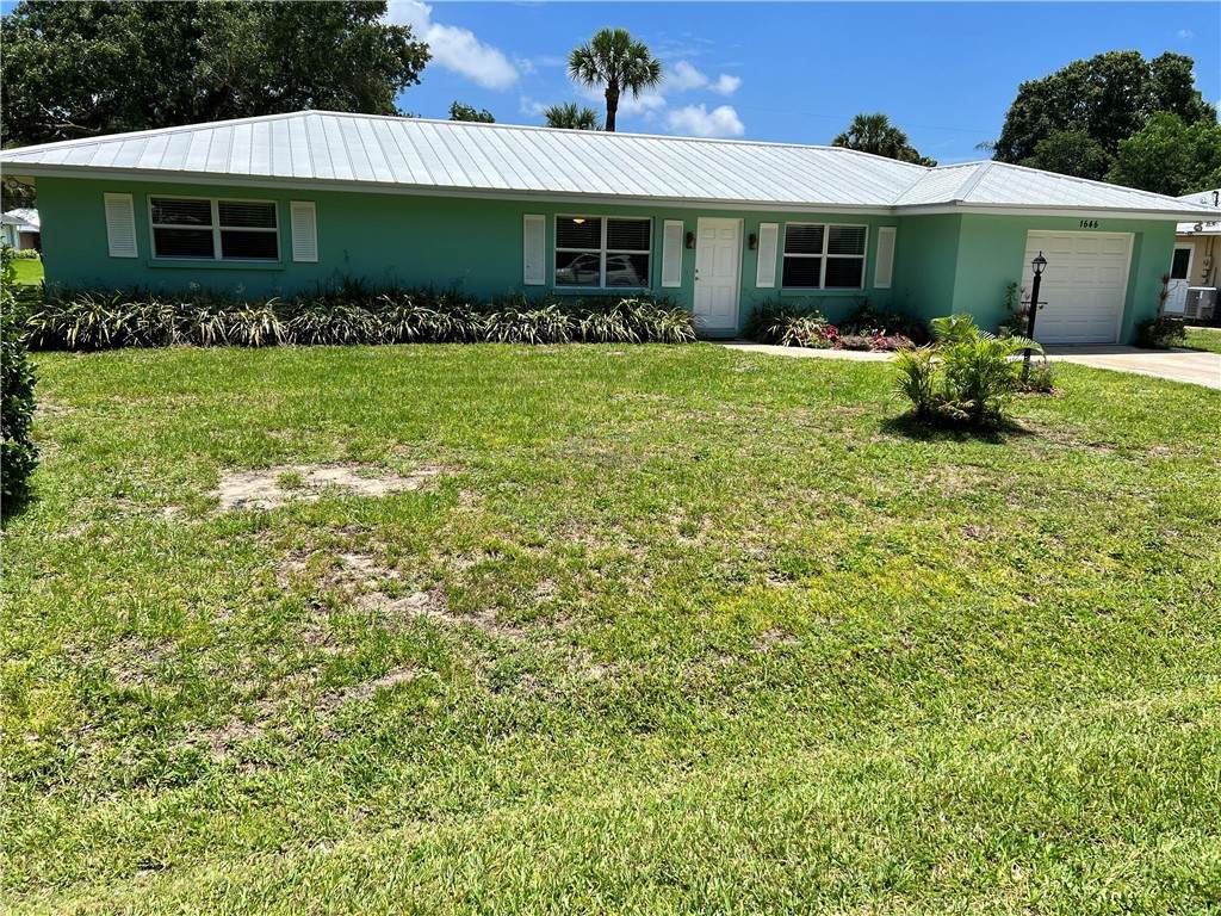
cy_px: 458
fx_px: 917
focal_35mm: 26
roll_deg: -1.7
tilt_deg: -13.0
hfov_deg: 67.3
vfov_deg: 53.1
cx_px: 610
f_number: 1.5
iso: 50
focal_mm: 5.7
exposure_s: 1/3704
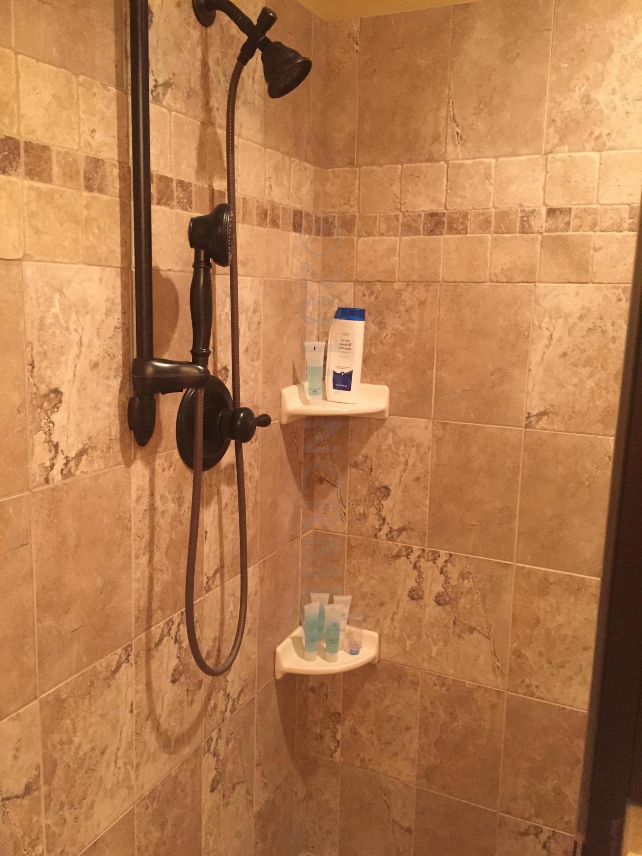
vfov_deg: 61.7
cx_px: 321
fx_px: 717
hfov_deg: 48.2
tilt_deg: -9.8
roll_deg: -1.7
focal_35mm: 29
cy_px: 428
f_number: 2.2
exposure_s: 1/30
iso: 250
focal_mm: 4.15
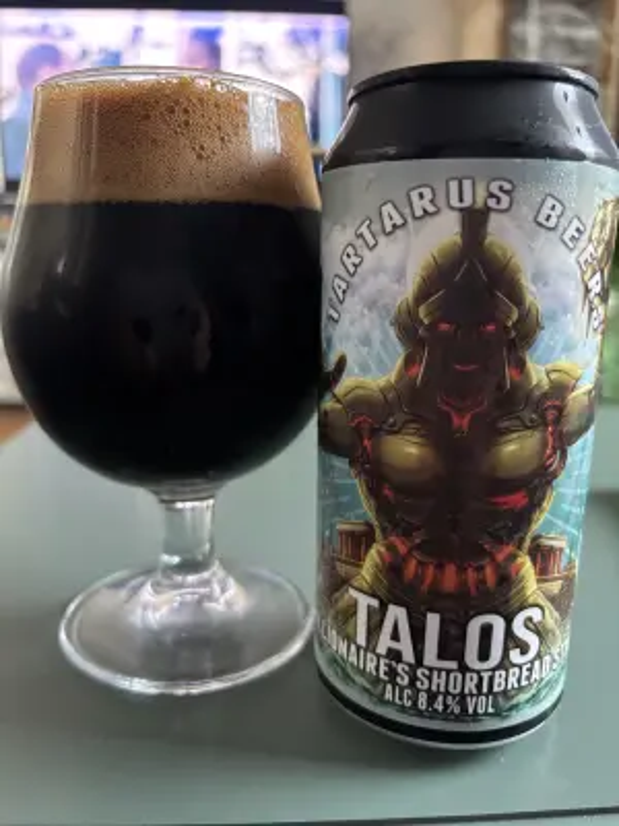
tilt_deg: -13.3
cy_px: 413
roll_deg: -1.5
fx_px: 620
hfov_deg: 53.1
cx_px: 310
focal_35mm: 26
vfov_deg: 67.3
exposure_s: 1/33
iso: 640
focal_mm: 5.96
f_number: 1.6
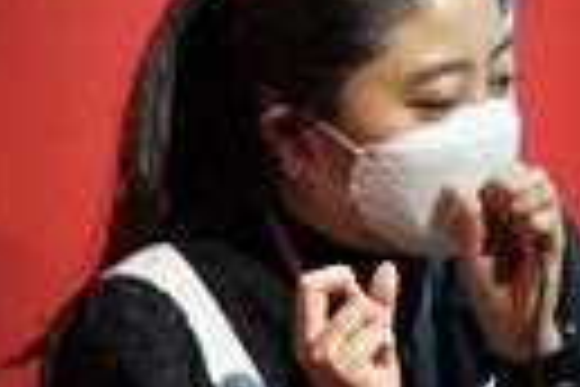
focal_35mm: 211
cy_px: 344
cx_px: 549
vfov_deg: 6.5
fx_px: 3399
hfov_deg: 9.7
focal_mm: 34
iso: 4000
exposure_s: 1/160
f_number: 4
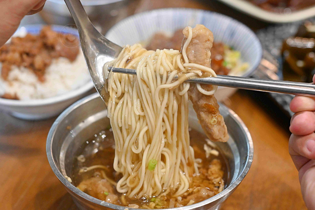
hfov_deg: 27.0
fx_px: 656
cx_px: 158
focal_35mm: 75
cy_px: 105
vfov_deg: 18.2
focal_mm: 50
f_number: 3.2
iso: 1600
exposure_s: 1/200
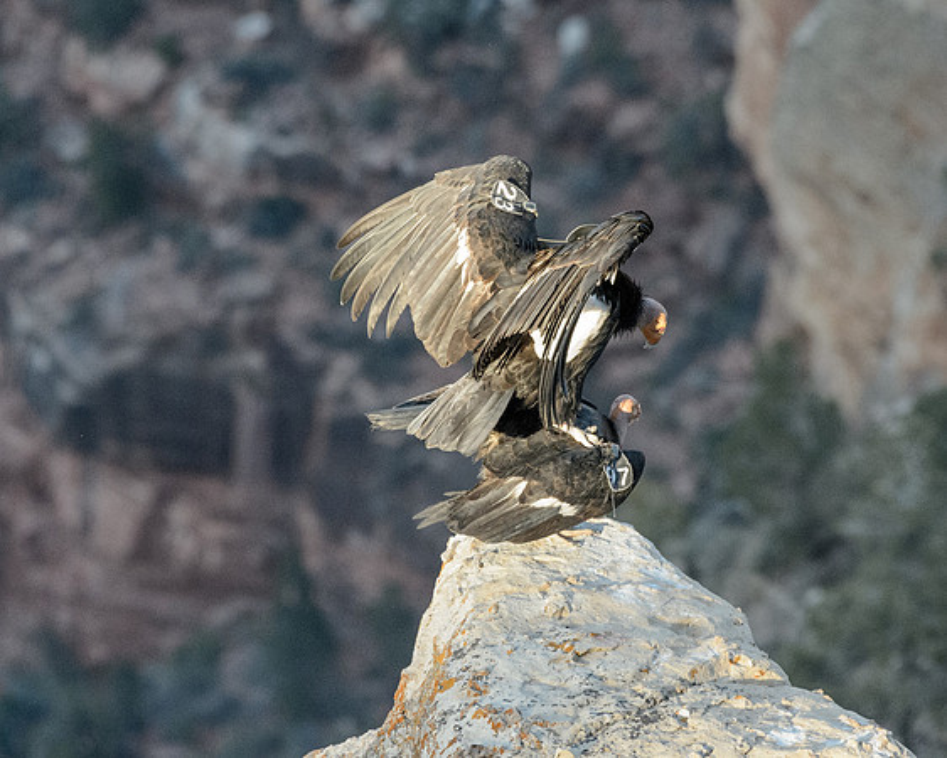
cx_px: 608
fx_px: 29058
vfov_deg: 1.5
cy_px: 370
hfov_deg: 1.9
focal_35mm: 1036
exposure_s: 1/1000
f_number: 10
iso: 7200
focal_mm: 700
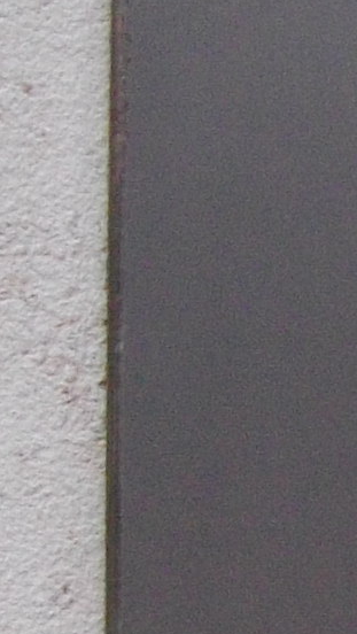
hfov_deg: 4.9
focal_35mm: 223
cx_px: 1431
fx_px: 3748
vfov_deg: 9.3
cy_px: 1091
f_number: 2.9
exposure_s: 1/160
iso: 100
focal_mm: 5.7
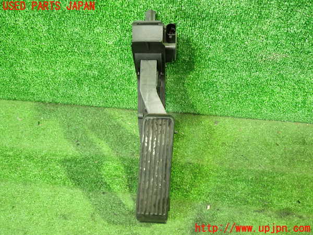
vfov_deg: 44.2
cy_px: 118
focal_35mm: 32
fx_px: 289
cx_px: 156
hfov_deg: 56.8
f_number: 2.4
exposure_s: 1/20
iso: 800
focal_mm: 5.79
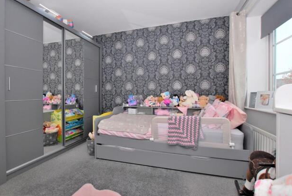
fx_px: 130
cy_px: 96
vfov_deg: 73.9
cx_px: 139
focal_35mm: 16
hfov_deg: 96.6
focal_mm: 10
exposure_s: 1/60
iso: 200
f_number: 5
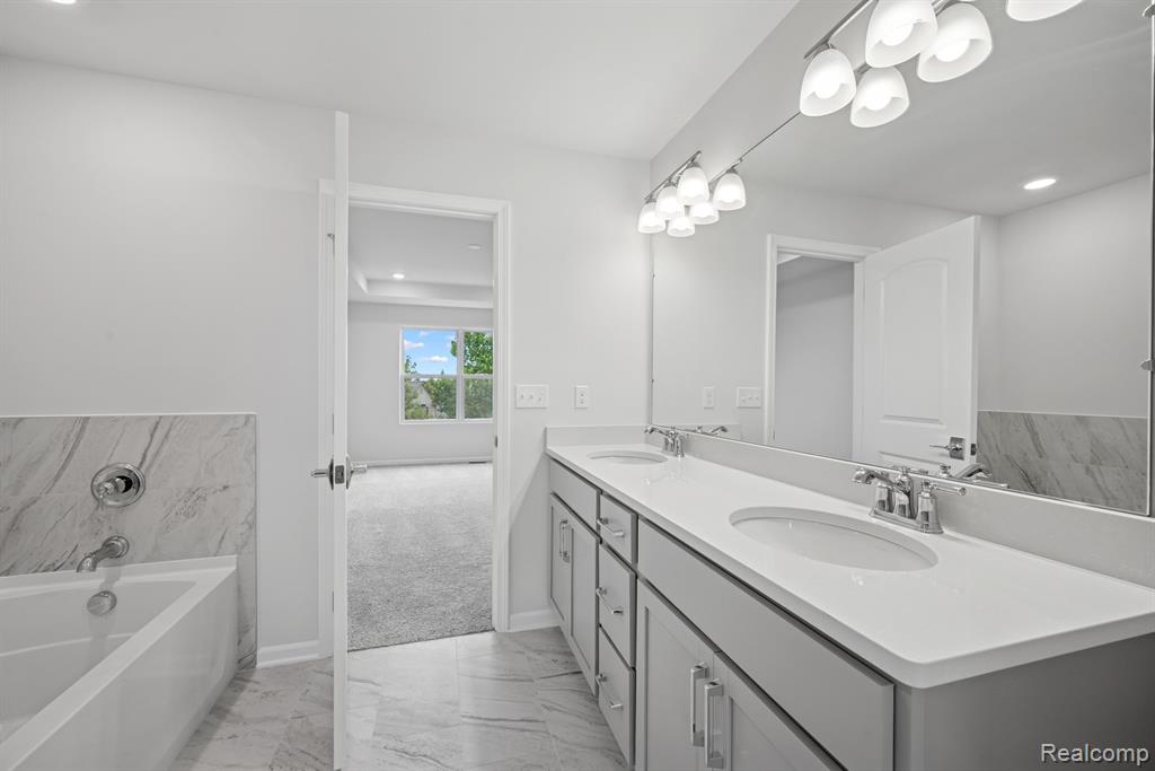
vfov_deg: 81.2
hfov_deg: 104.2
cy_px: 386
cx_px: 578
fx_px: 449
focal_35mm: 14
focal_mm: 14
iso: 80
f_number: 9
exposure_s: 1/4
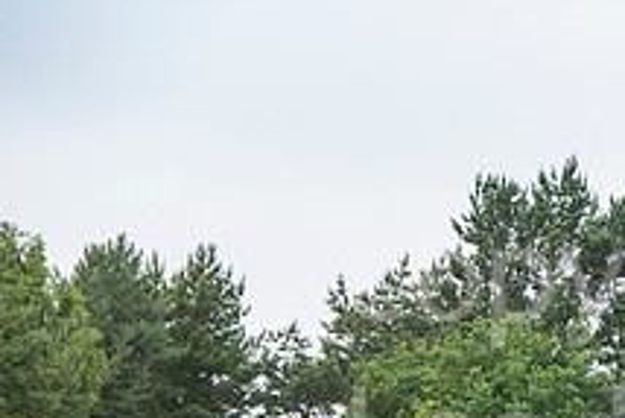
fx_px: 6827
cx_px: 730
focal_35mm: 393
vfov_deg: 3.5
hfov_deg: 5.2
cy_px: 463
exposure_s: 1/1000
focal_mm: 145
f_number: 5
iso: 1000
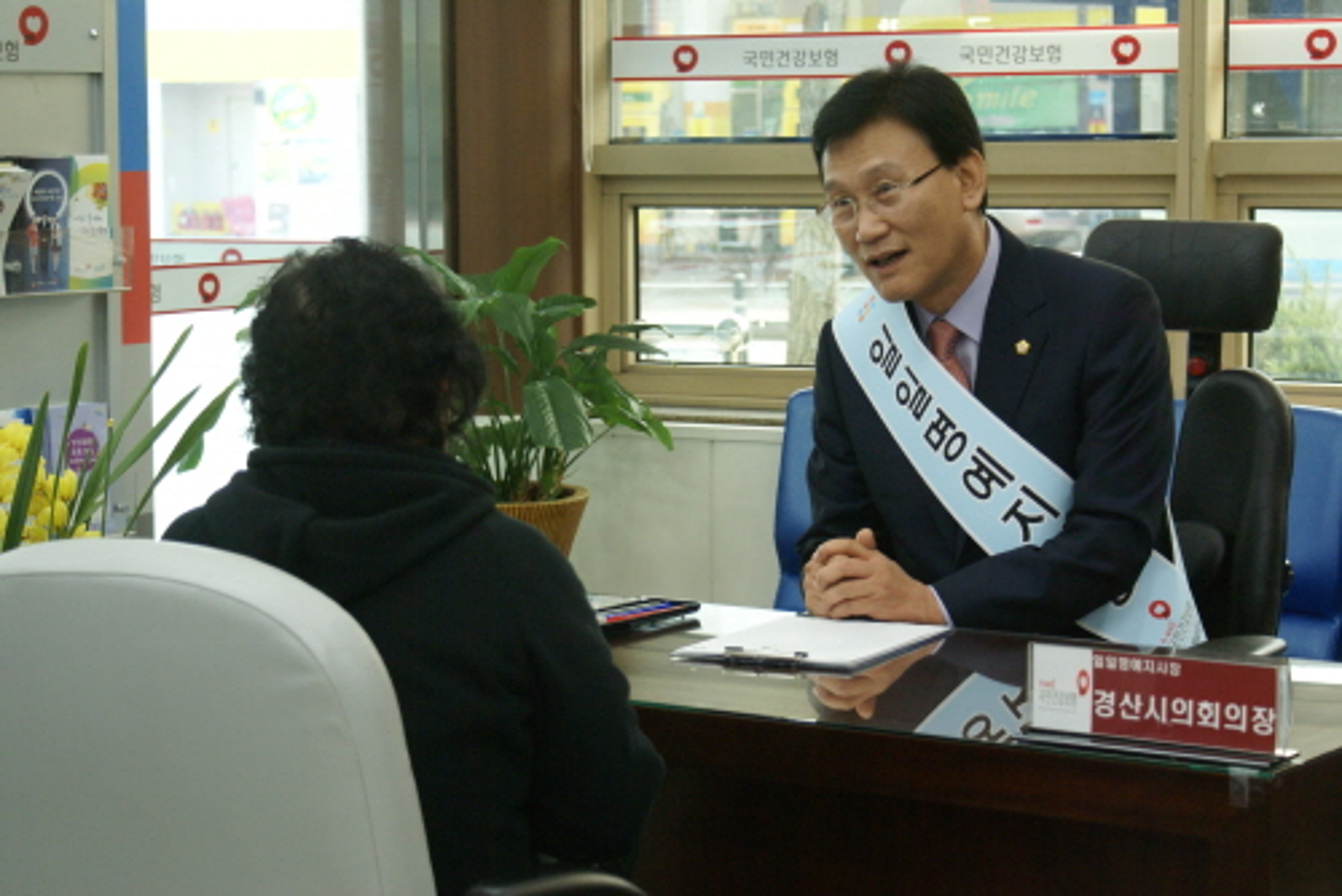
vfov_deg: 16.6
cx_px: 671
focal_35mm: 82
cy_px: 448
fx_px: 3077
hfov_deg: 24.6
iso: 400
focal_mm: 55
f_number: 5.6
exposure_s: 1/80
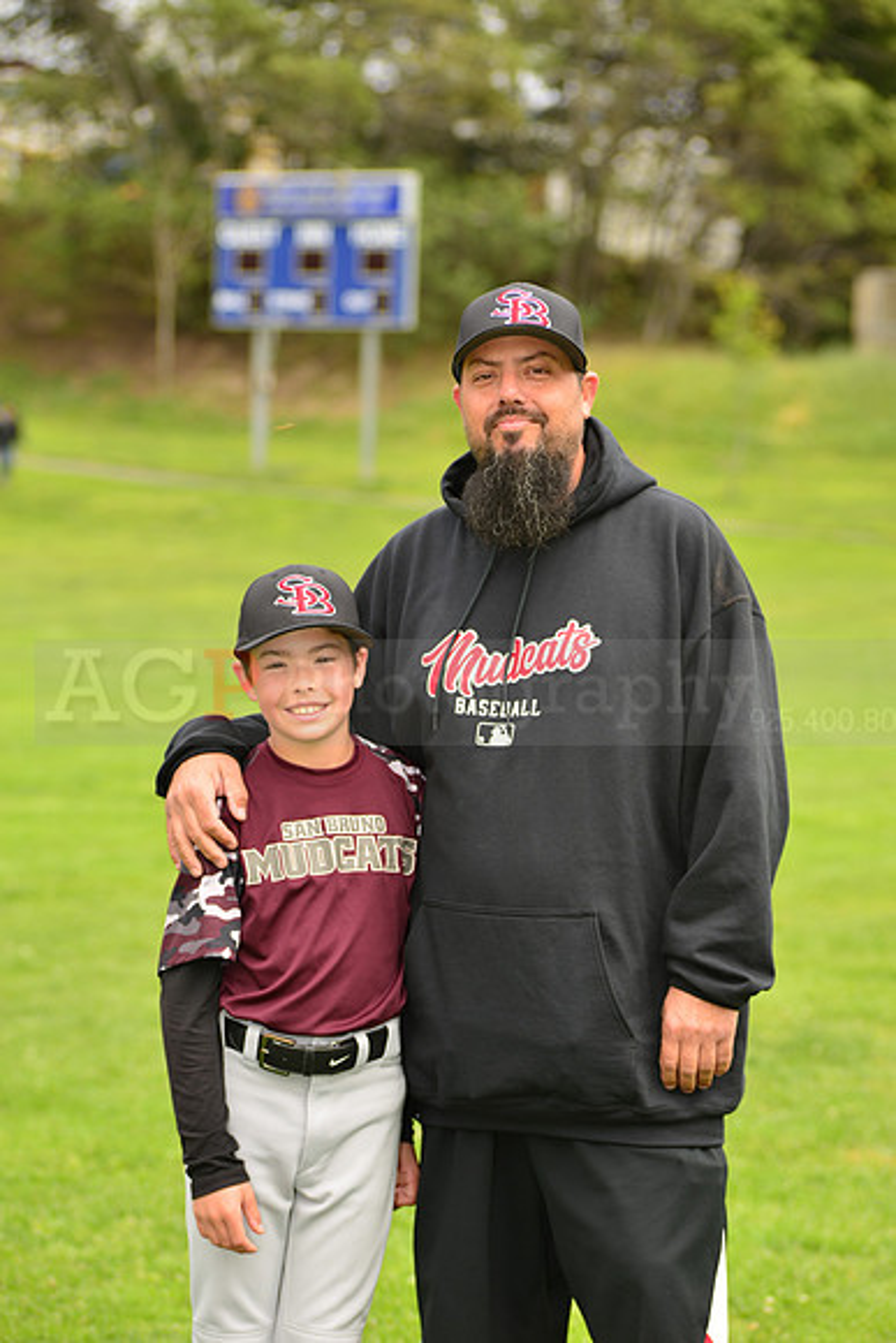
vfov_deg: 17.6
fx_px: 4328
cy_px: 672
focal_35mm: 116
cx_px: 448
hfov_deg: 11.8
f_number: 5
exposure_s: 1/250
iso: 100
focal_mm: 116
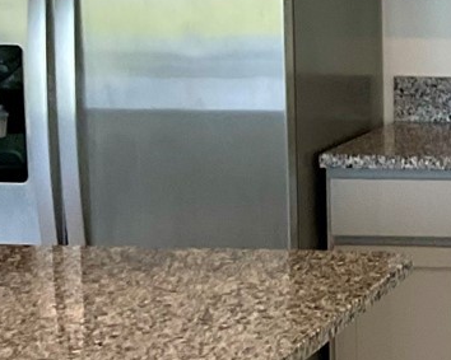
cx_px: 823
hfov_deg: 13.4
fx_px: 1708
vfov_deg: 12.0
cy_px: 113
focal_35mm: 128
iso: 40
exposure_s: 1/60
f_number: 1.8
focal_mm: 3
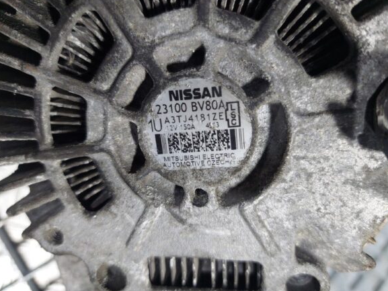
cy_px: 144
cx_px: 198
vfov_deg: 53.1
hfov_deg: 67.3
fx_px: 291
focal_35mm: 26
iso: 200
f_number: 1.8
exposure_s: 1/50
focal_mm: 5.23
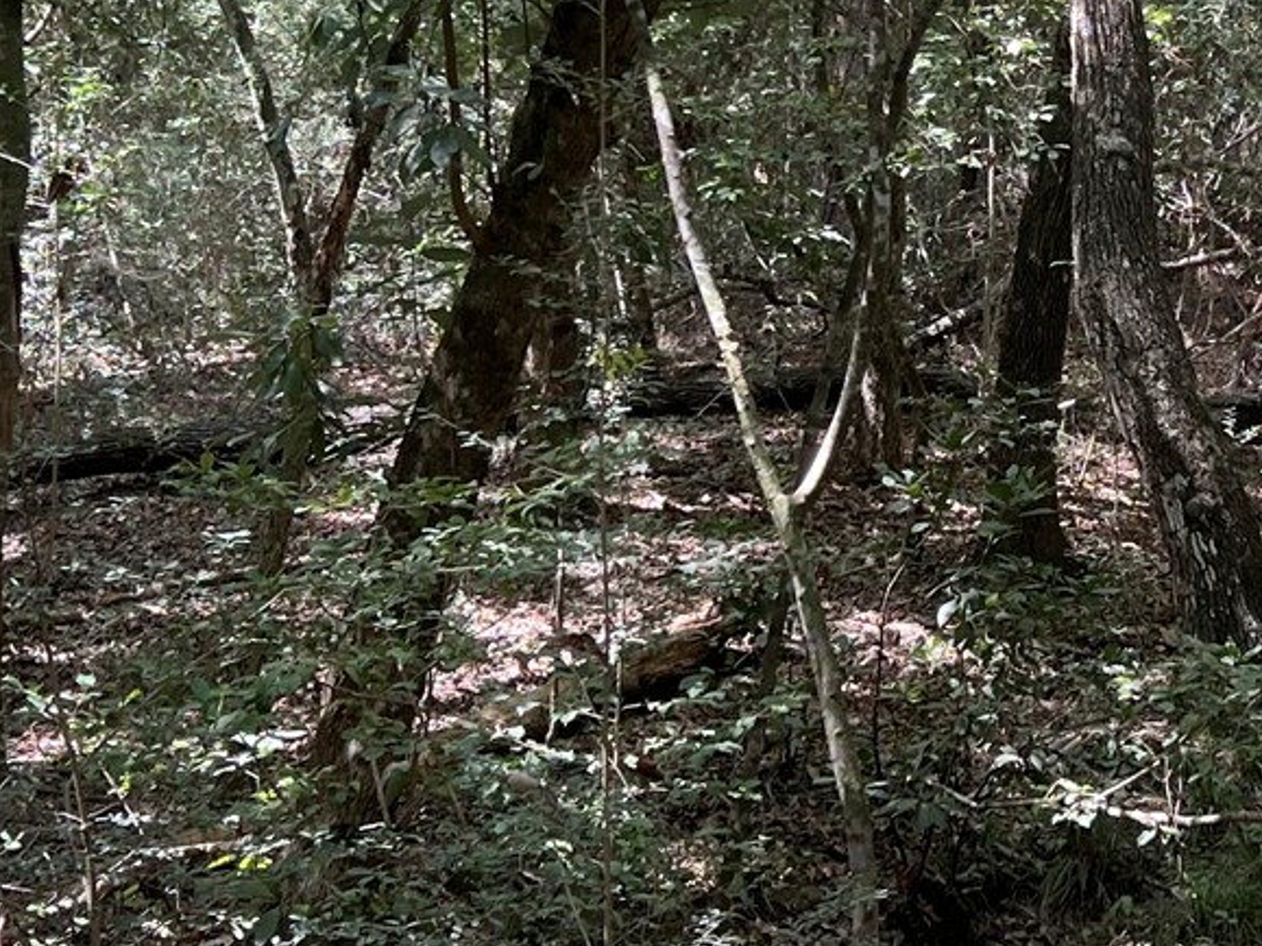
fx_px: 3353
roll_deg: -1.3
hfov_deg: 20.9
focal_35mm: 92
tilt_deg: +2.0
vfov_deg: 16.0
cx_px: 1112
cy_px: 251
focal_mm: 5.7
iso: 32
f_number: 1.5
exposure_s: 1/149
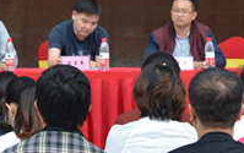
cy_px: -167
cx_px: -16
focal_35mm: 276
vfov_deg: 4.7
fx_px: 1838
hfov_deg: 7.6
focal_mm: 45
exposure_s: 1/125
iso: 200
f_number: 5.6
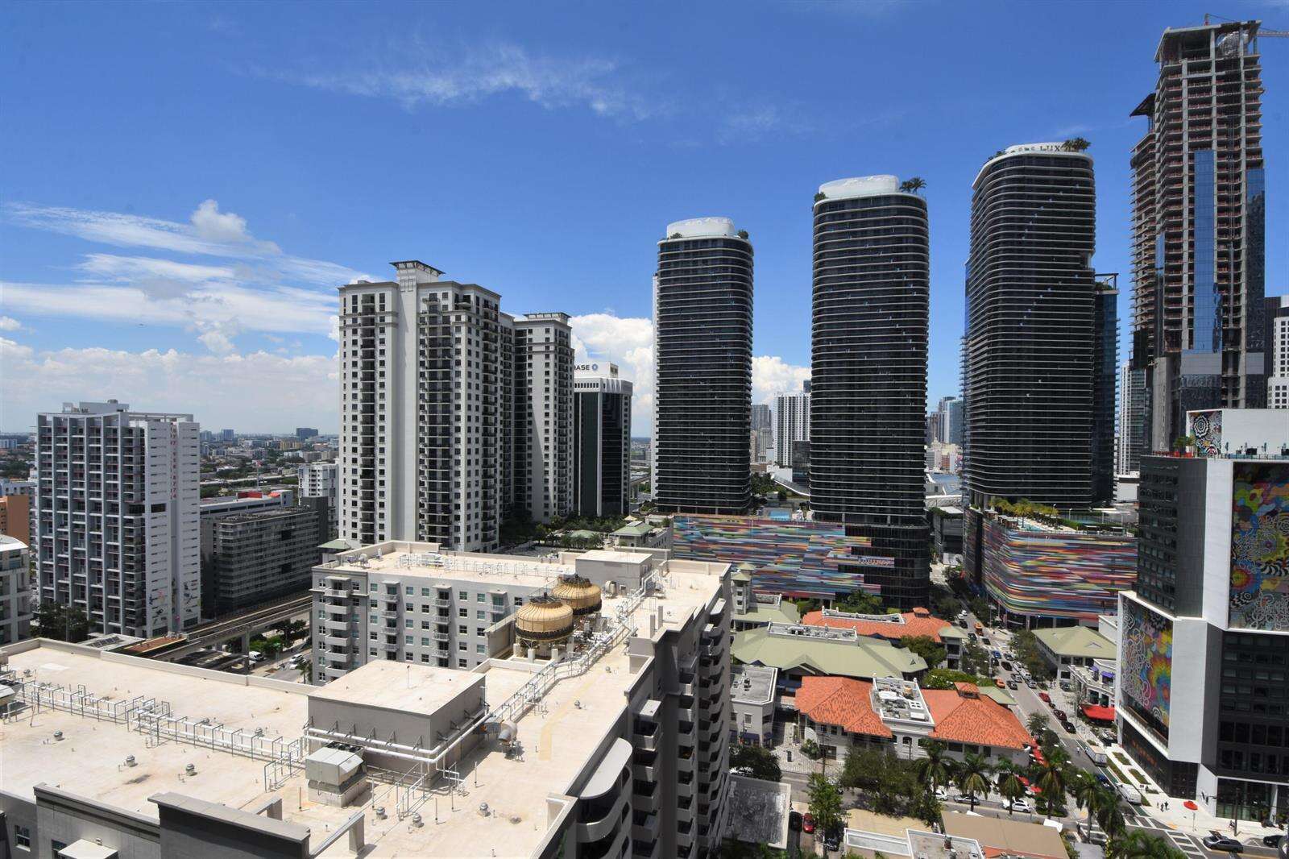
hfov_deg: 100.4
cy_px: 430
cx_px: 644
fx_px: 537
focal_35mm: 15
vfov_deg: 77.3
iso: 200
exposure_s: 1/250
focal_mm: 10
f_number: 13
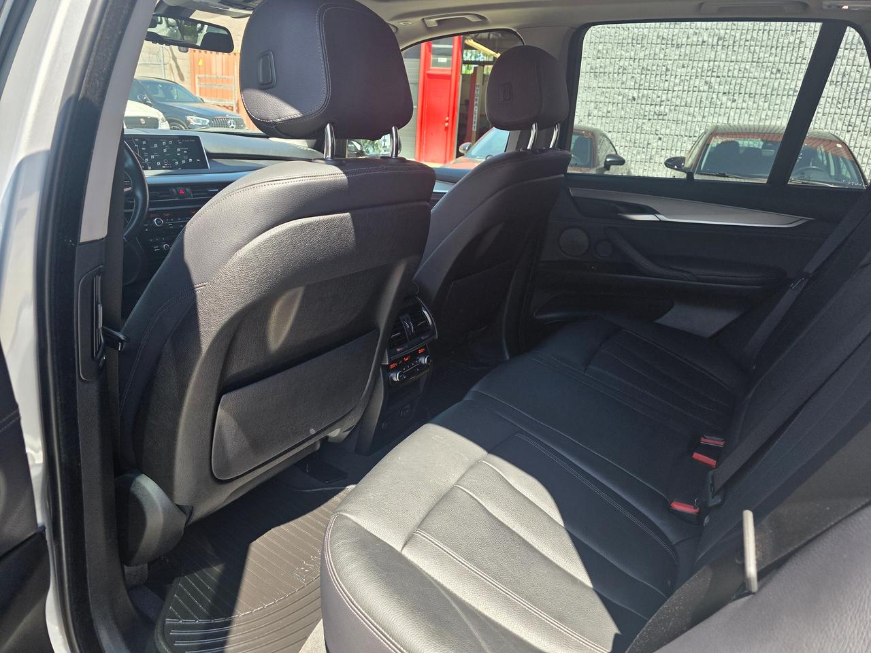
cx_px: 436
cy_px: 326
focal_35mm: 23
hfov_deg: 73.9
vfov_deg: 58.9
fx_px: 579
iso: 50
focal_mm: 6.3
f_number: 1.7
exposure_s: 1/359
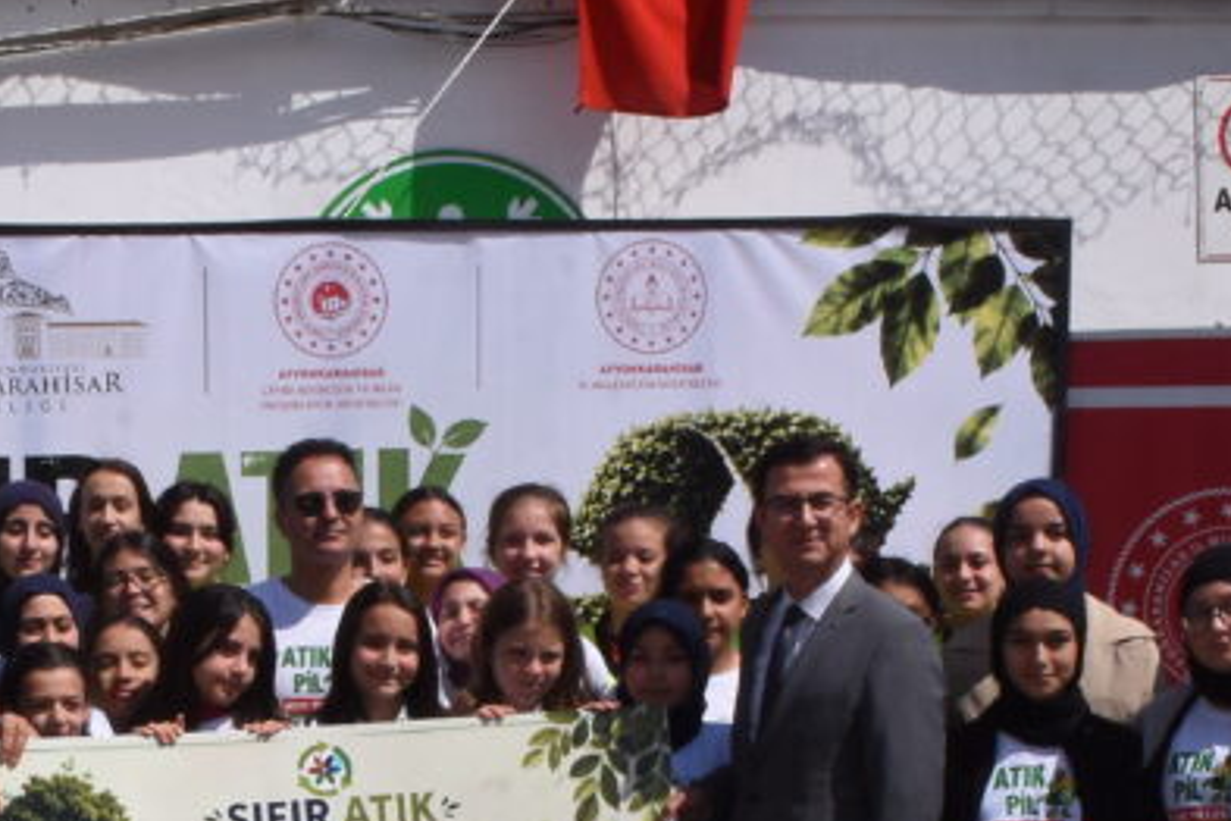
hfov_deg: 22.7
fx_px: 3009
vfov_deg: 15.1
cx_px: 191
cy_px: 901
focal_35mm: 88
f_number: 22
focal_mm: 18
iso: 360
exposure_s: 1/250
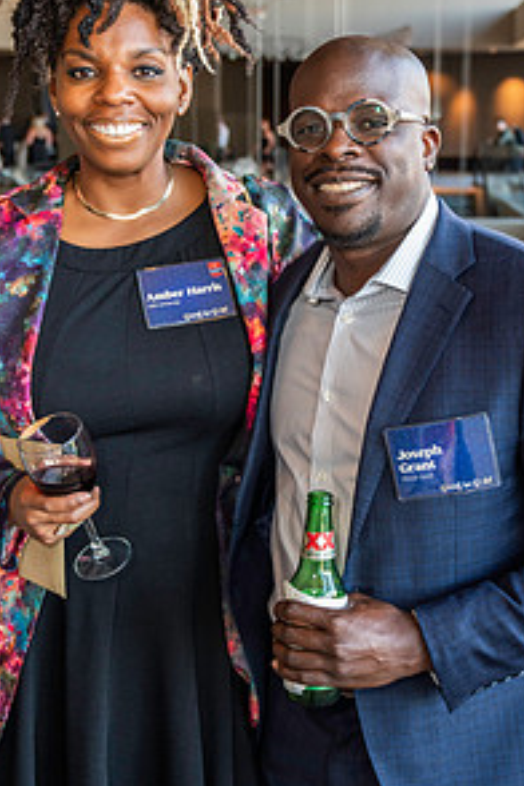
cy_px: 350
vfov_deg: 38.1
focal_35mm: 52
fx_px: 1135
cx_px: 257
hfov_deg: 26.0
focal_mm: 34
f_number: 4
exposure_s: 1/160
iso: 2000
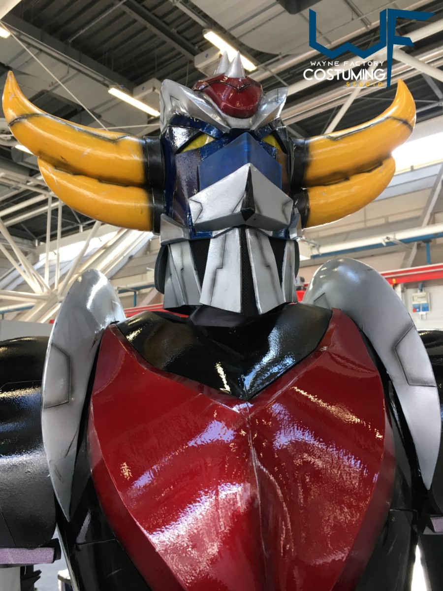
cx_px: 222
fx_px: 495
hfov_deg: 48.2
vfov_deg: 61.7
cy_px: 296
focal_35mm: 29
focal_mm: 4.15
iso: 32
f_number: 2.2
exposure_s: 1/33
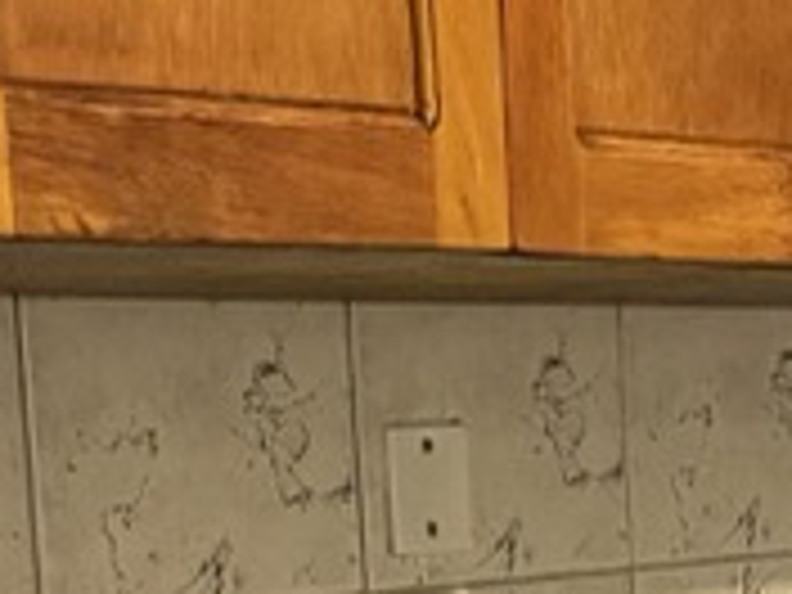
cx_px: 796
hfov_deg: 11.2
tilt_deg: -8.8
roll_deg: +2.7
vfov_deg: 8.2
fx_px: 4004
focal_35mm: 175
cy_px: 1022
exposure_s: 1/50
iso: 500
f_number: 1.78
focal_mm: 6.76
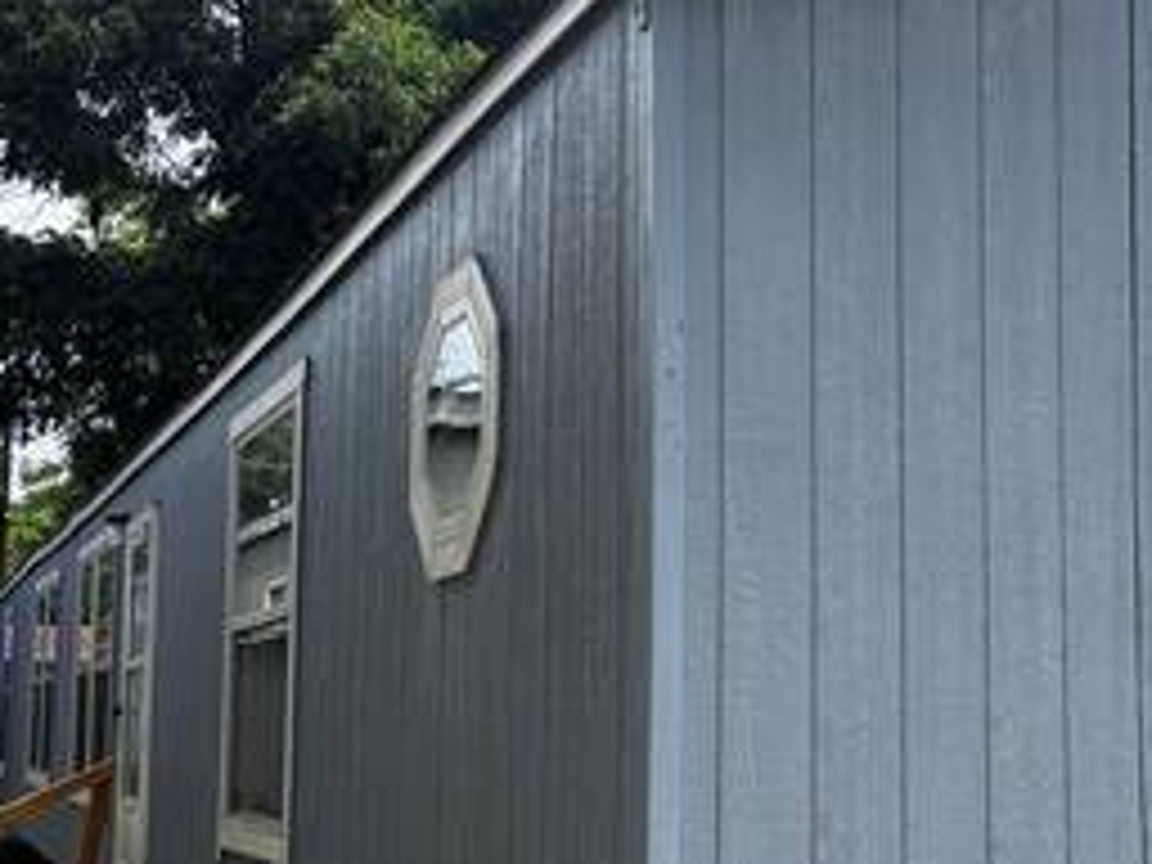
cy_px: 572
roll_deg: +0.3
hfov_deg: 35.2
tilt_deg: +5.0
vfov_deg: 27.9
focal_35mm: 52
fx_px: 1731
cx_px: 976
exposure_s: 1/894
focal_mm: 5.96
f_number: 1.6
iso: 50
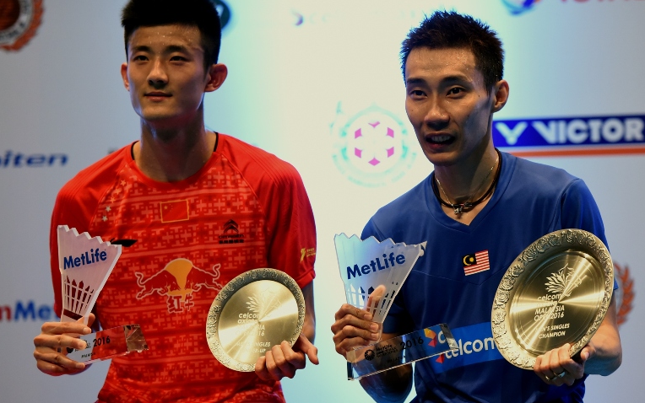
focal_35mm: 162
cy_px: 185
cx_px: 327
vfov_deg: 8.1
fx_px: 2849
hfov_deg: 12.9
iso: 5000
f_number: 3.2
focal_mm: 150
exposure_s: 1/500
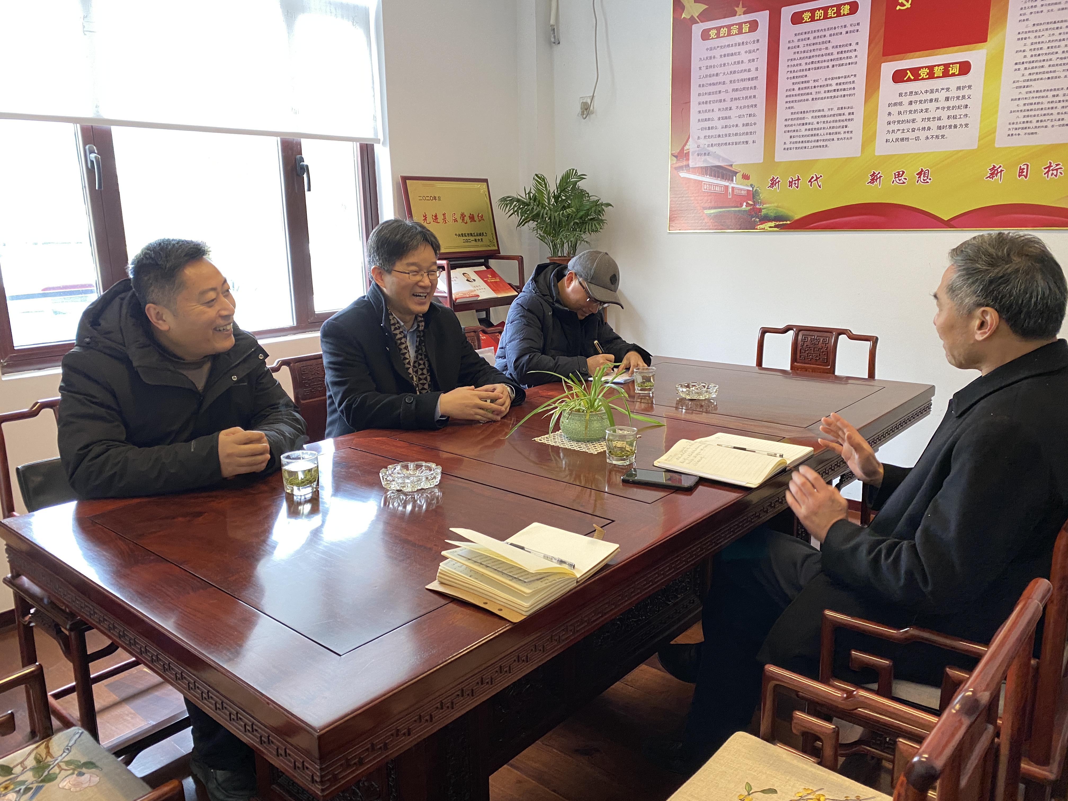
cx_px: 534
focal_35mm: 26
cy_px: 400
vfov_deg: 53.1
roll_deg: +0.0
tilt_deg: -14.4
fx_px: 802
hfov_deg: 67.3
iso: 125
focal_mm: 4.25
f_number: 1.8
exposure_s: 1/89
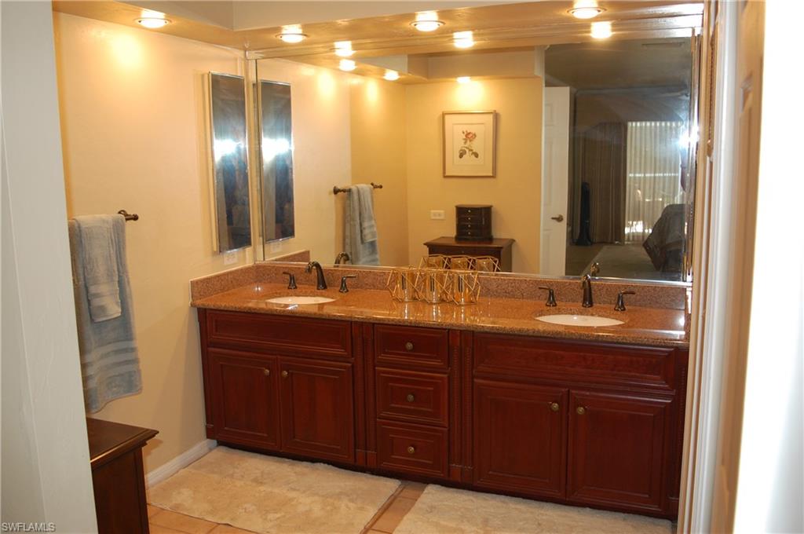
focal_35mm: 32
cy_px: 267
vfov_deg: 41.6
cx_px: 402
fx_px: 703
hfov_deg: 59.6
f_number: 3.8
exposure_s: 1/60
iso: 400
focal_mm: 21
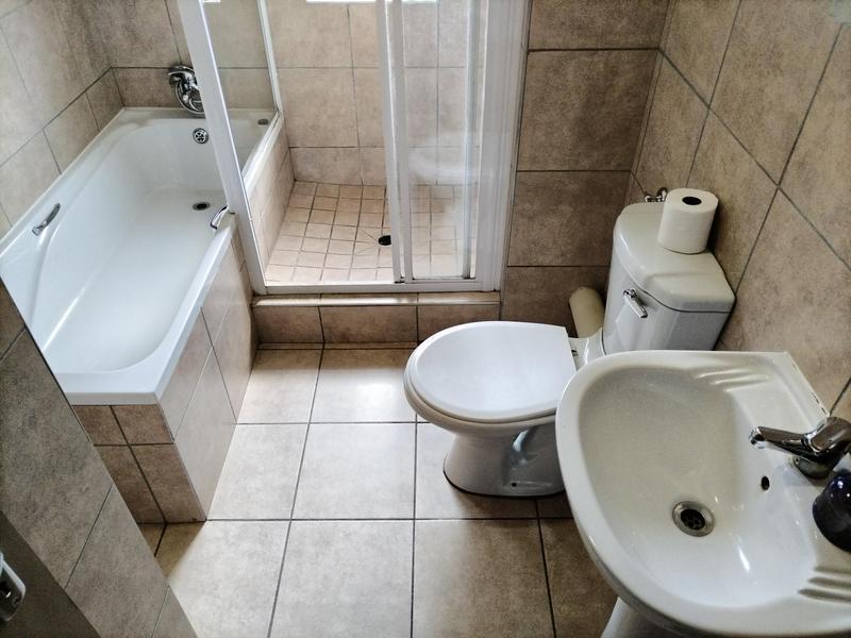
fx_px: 639
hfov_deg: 67.3
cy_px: 319
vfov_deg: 53.1
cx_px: 426
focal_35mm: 26
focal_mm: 4.7
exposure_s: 1/100
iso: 974
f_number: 1.8
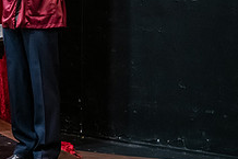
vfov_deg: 9.1
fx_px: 984
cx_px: -40
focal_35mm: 149
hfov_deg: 13.4
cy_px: -9
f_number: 3.2
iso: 3200
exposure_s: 1/200
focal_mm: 56
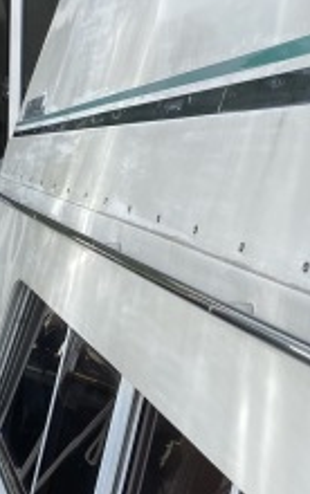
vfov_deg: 27.4
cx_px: 171
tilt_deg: -6.2
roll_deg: -3.9
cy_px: 202
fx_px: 1011
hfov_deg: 17.4
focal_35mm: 75
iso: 32
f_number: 1.8
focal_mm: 4.25
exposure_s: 1/2268
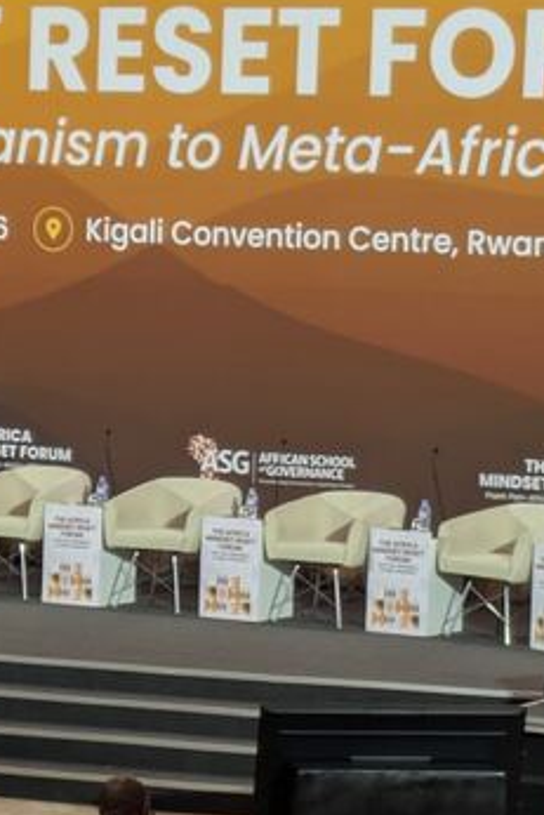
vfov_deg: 11.2
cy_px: 392
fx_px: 4166
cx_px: 250
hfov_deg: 7.5
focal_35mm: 184
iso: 50
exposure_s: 1/50
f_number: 1.89
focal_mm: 5.43
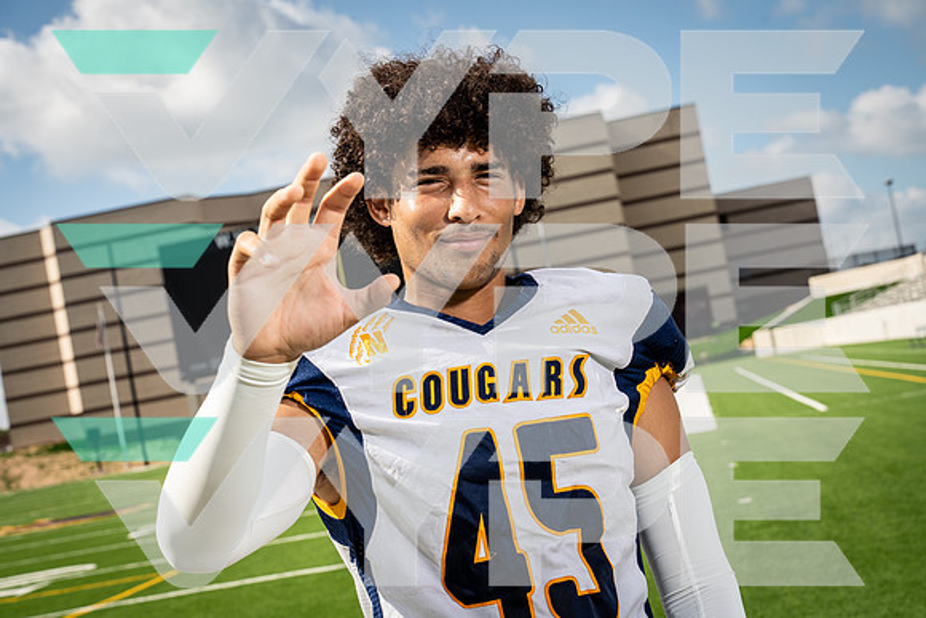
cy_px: 309
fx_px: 1647
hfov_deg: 31.4
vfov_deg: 21.3
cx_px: 463
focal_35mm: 64
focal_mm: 64
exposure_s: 1/250
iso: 125
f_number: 8
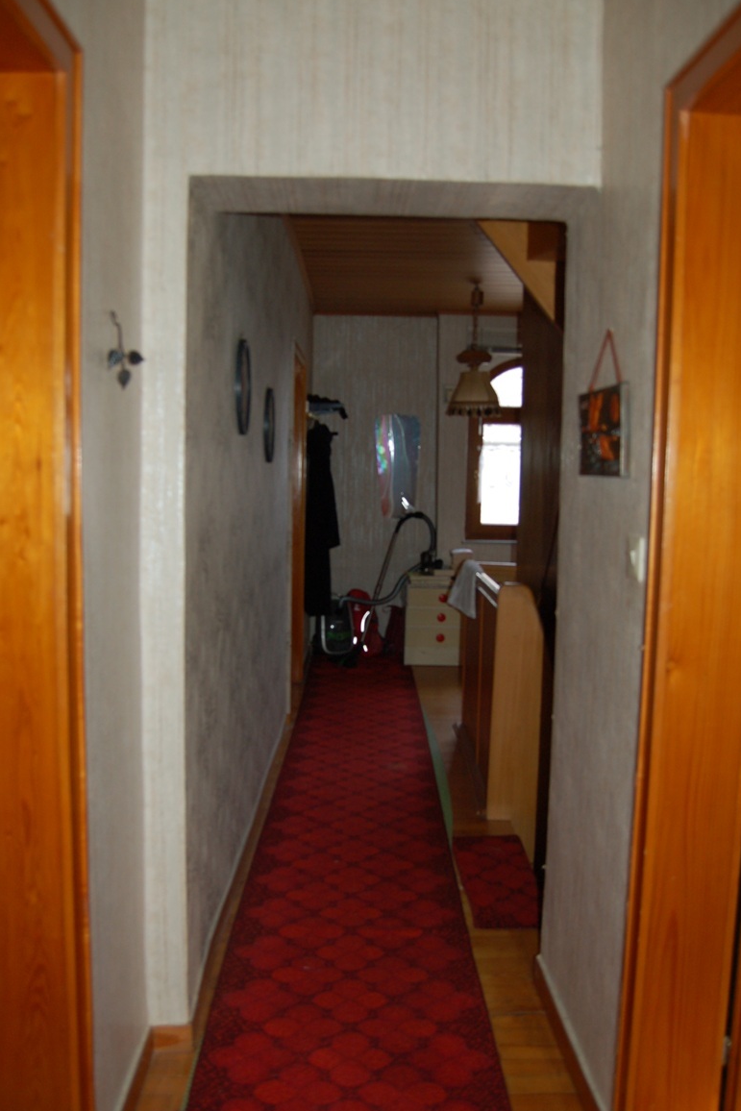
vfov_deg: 65.5
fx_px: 864
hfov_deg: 46.4
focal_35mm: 28
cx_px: 381
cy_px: 556
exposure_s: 1/60
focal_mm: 18
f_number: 3.5
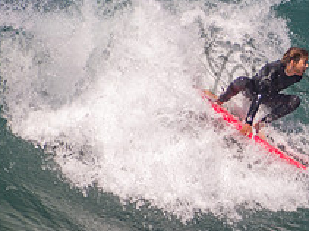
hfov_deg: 1.2
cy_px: 59
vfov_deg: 0.9
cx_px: 356
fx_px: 14167
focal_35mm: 1588
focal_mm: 400
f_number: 5.6
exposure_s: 1/1250
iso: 200
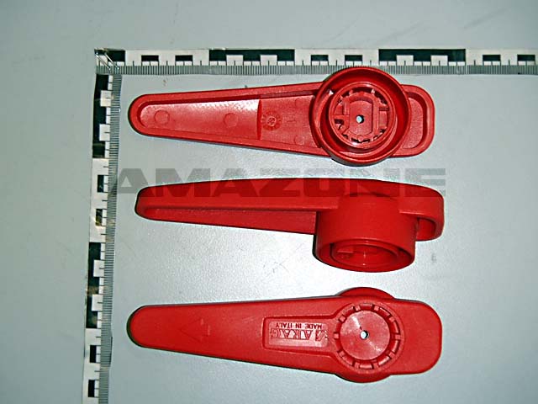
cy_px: 202
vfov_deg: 22.9
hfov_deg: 30.3
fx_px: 995
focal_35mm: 64
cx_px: 269
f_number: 5.4
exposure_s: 1/60
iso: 200
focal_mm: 11.43
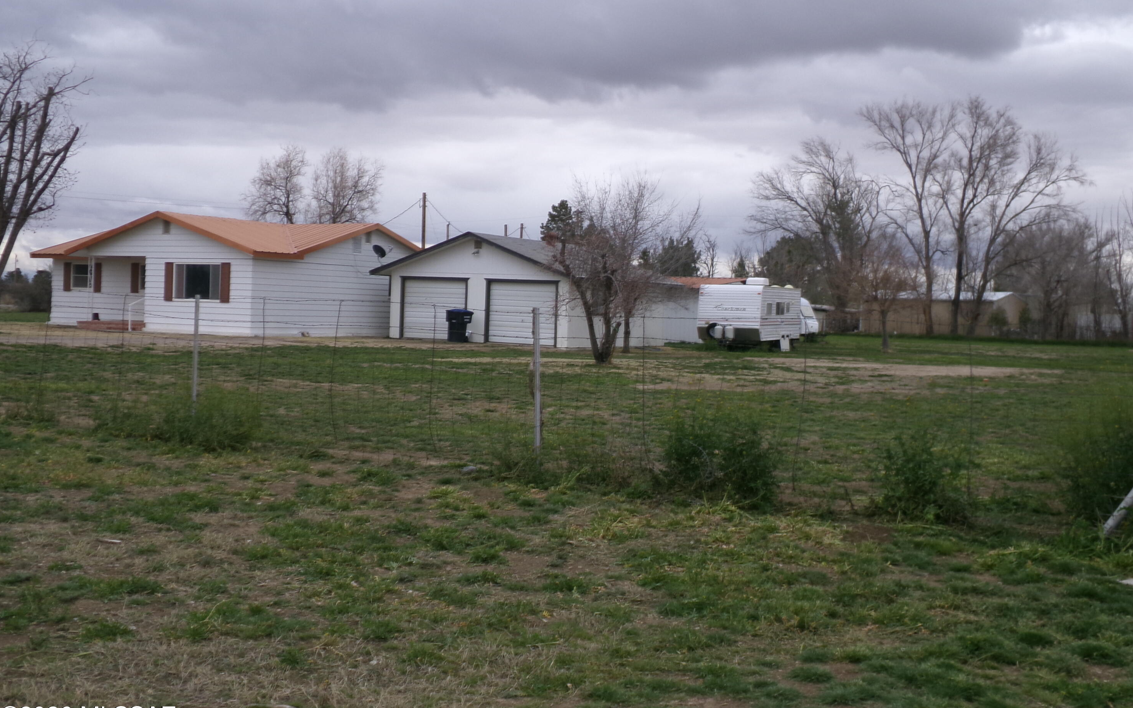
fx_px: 1235
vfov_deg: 32.0
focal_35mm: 40
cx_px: 577
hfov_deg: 49.3
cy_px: 322
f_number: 11.85
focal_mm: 6.6
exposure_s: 1/50
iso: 100
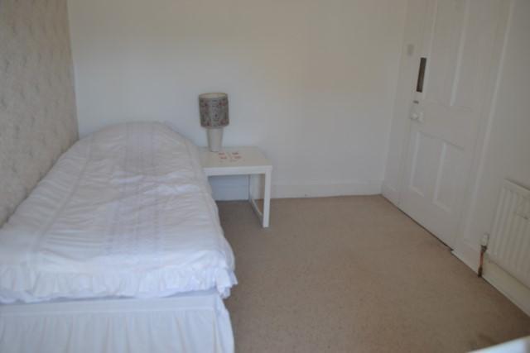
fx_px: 398
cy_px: 176
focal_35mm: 27
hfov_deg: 67.4
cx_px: 265
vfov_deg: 48.0
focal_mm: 18
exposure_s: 1/60
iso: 400
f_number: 4
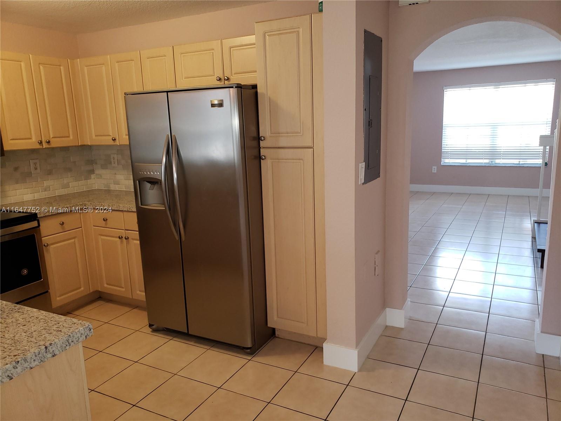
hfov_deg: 67.3
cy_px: 210
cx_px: 280
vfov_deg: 53.1
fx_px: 421
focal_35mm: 26
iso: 125
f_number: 2.4
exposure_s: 1/20
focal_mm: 4.3
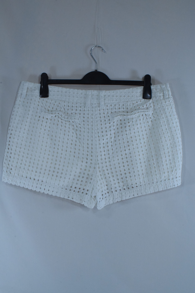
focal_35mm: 45
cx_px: 98
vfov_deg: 43.6
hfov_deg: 29.9
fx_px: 365
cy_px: 146
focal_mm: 30
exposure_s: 1/160
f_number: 29
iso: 3200
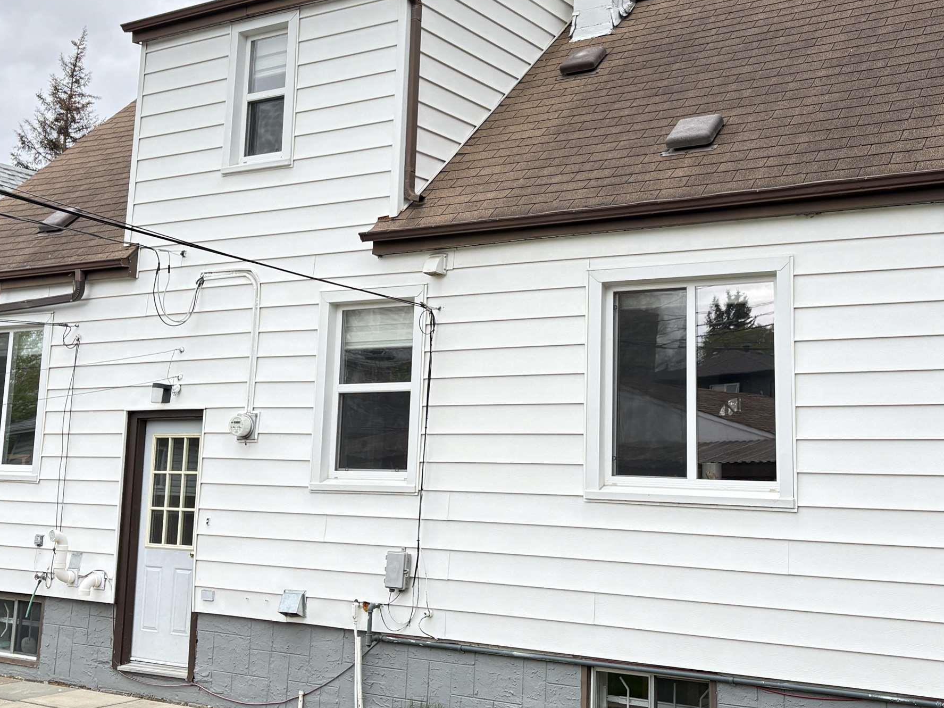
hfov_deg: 42.0
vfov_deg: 32.0
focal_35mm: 45
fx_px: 1227
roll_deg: -0.9
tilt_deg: +9.8
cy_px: 265
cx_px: 531
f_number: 1.6
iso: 50
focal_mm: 5.96
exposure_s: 1/290
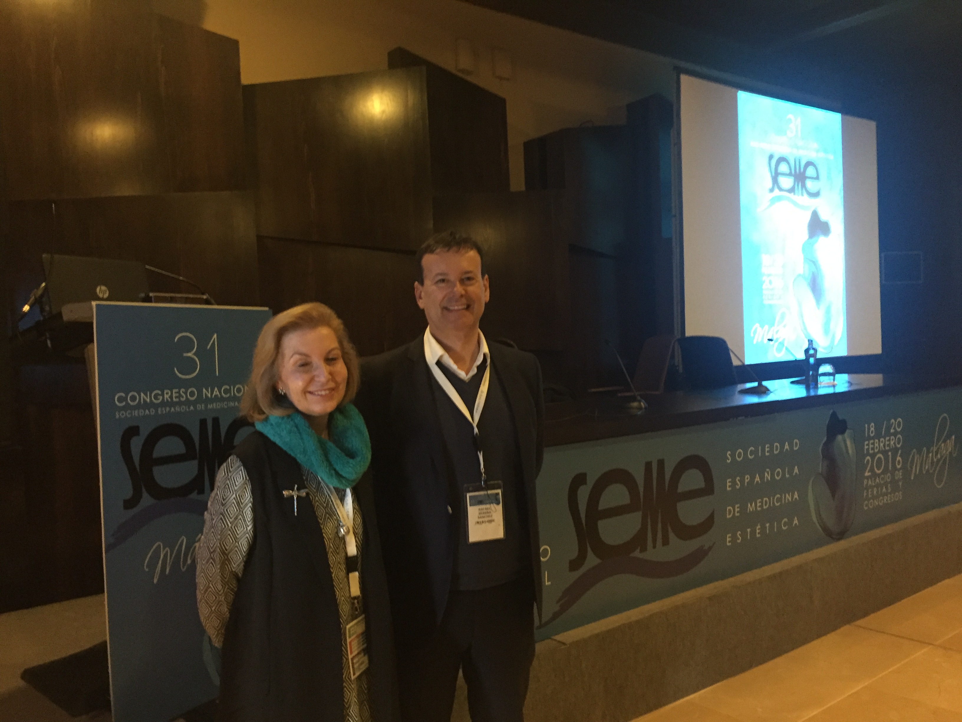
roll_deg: +1.1
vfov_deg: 48.2
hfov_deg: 61.7
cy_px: 361
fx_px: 806
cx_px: 481
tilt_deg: -1.7
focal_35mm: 29
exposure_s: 1/17
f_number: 2.2
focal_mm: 4.15
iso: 500
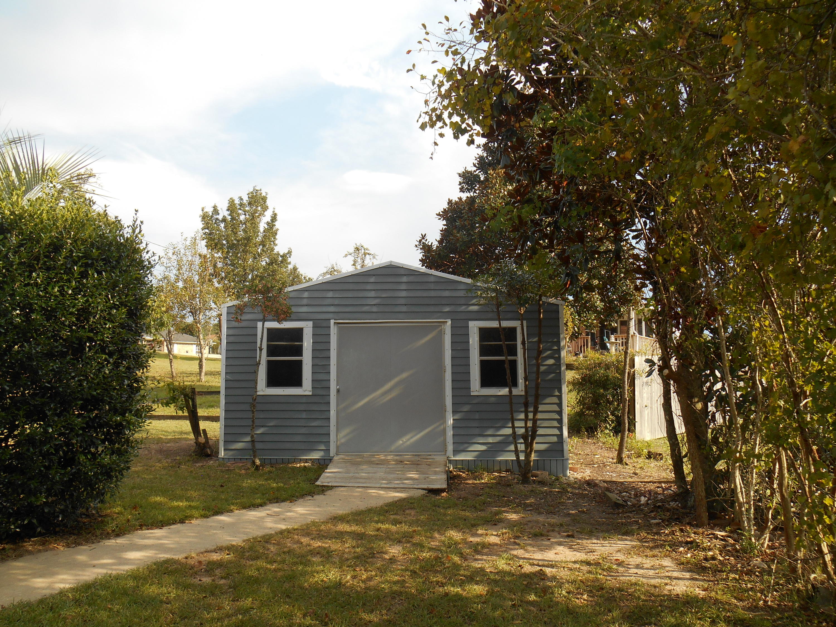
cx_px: 418
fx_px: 628
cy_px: 314
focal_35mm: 26
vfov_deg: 53.1
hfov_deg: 67.3
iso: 80
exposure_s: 1/400
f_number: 3.4
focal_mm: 4.7
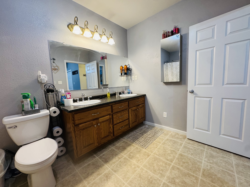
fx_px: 101
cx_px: 125
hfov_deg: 102.1
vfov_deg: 85.7
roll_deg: +2.2
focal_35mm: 14
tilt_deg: -6.1
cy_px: 94
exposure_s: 1/60
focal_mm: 2.22
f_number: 2.2
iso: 250
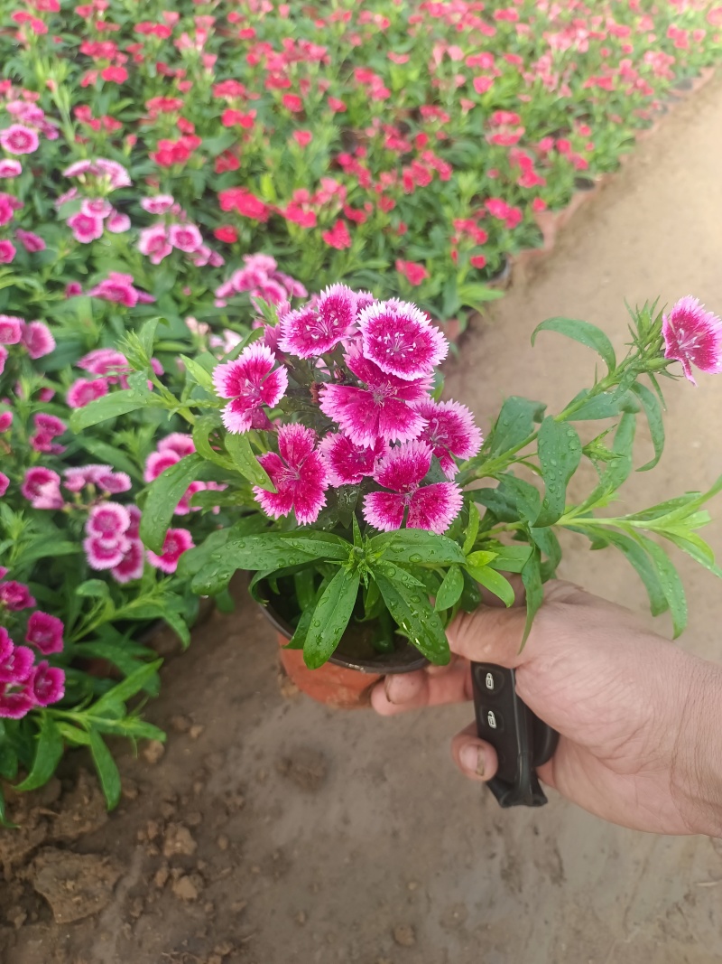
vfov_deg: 69.4
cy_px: 482
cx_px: 361
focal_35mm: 25
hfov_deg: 54.9
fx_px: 695
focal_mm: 4.71
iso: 220
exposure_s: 1/100
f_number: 1.79
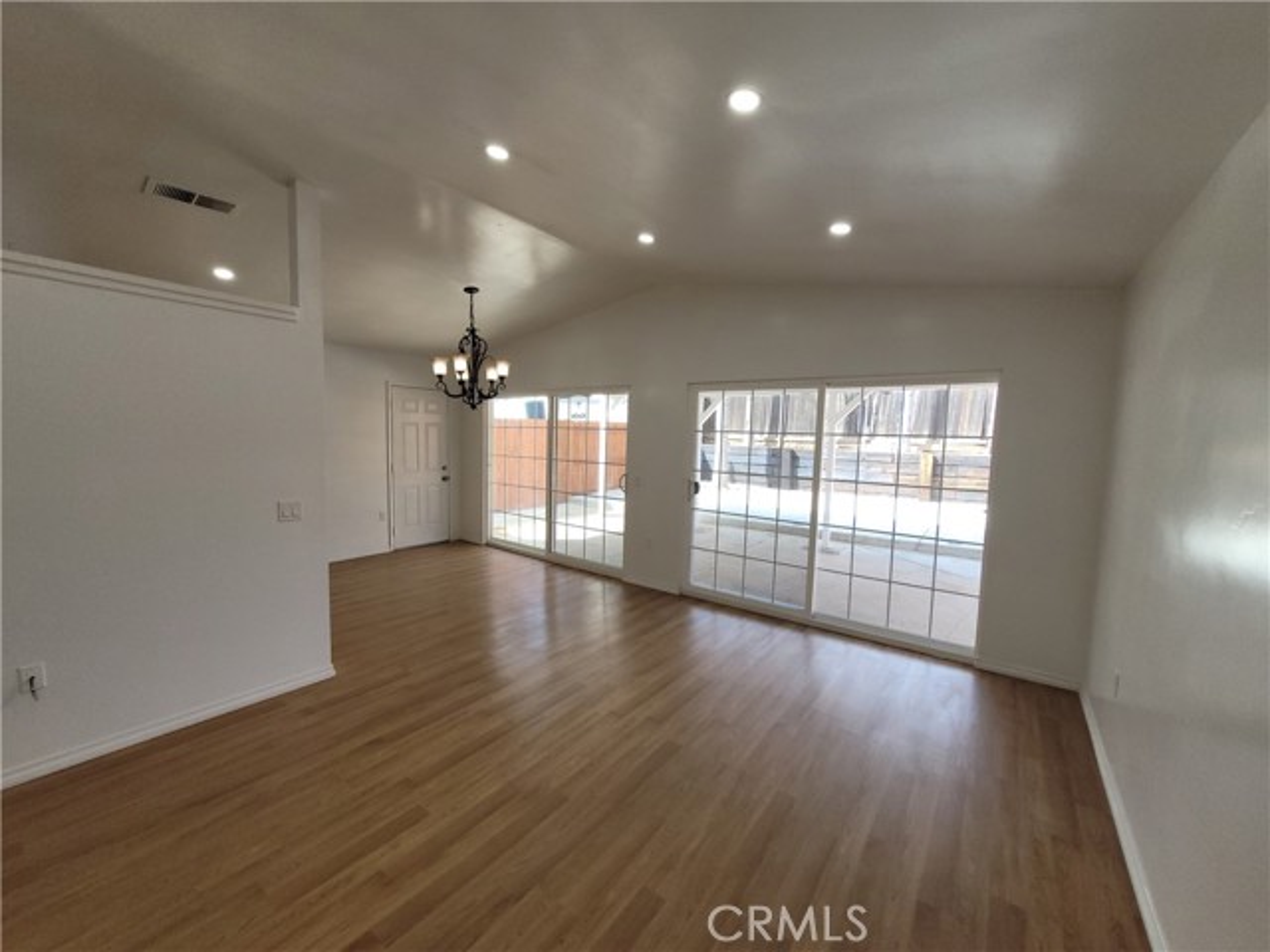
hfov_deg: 106.2
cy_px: 476
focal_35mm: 13
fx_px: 477
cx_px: 635
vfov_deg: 89.9
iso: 50
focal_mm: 1.74
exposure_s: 1/120
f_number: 2.2
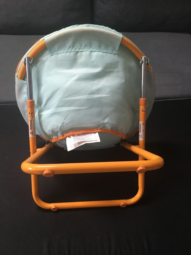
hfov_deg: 48.2
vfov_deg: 61.7
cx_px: 96
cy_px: 128
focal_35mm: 29
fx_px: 213
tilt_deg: -50.8
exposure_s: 1/33
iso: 200
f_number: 2.2
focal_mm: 4.15
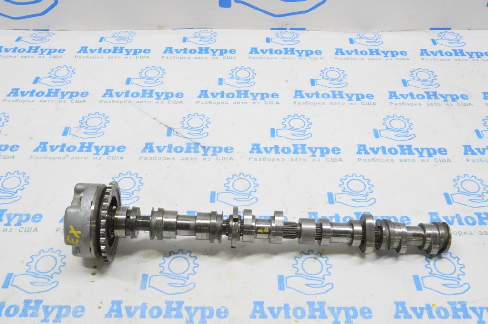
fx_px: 488
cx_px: 244
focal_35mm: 36
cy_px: 162
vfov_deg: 36.8
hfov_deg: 53.2
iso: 6400
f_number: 20
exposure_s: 1/20
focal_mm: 24
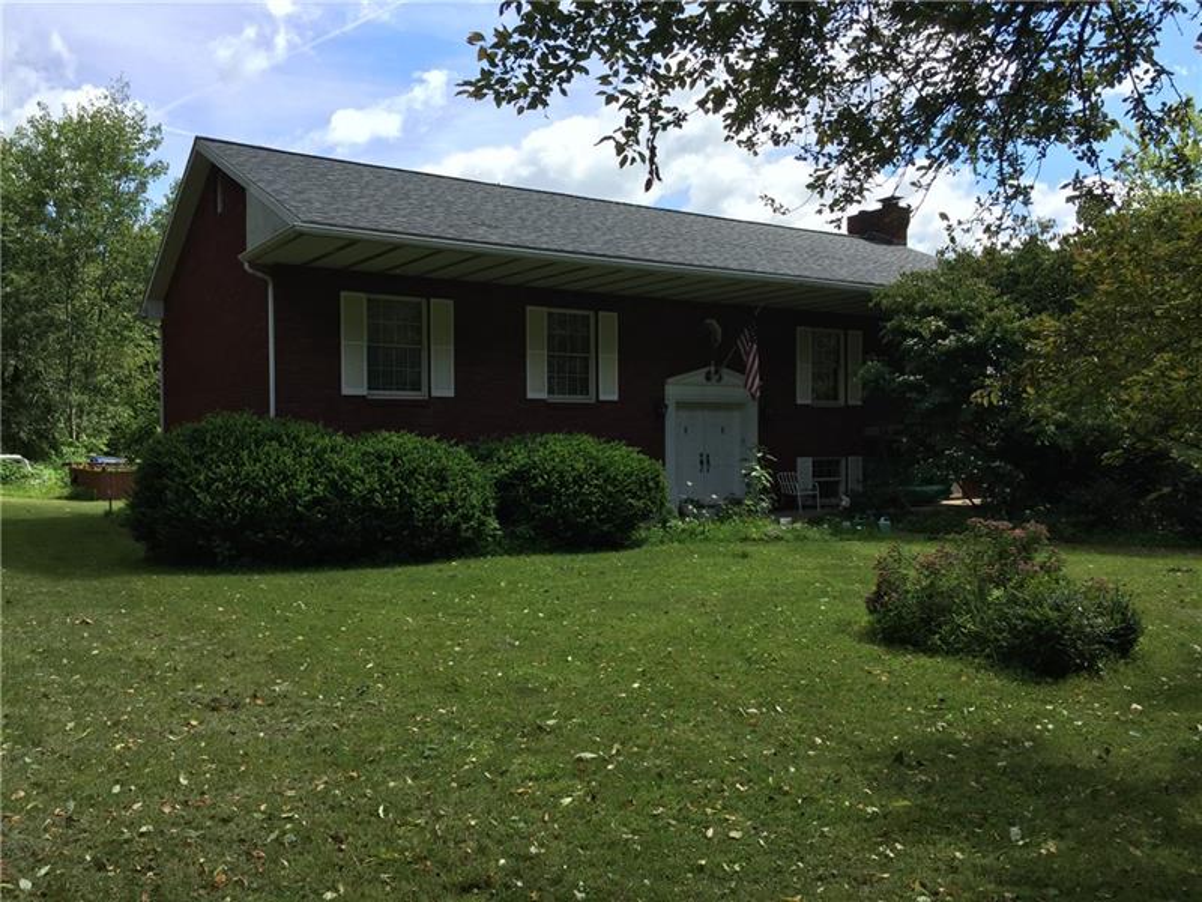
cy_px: 451
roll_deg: -0.5
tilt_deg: -1.9
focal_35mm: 29
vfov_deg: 48.2
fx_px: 1007
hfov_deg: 61.7
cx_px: 601
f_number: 2.2
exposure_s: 1/1276
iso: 32
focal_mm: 4.15
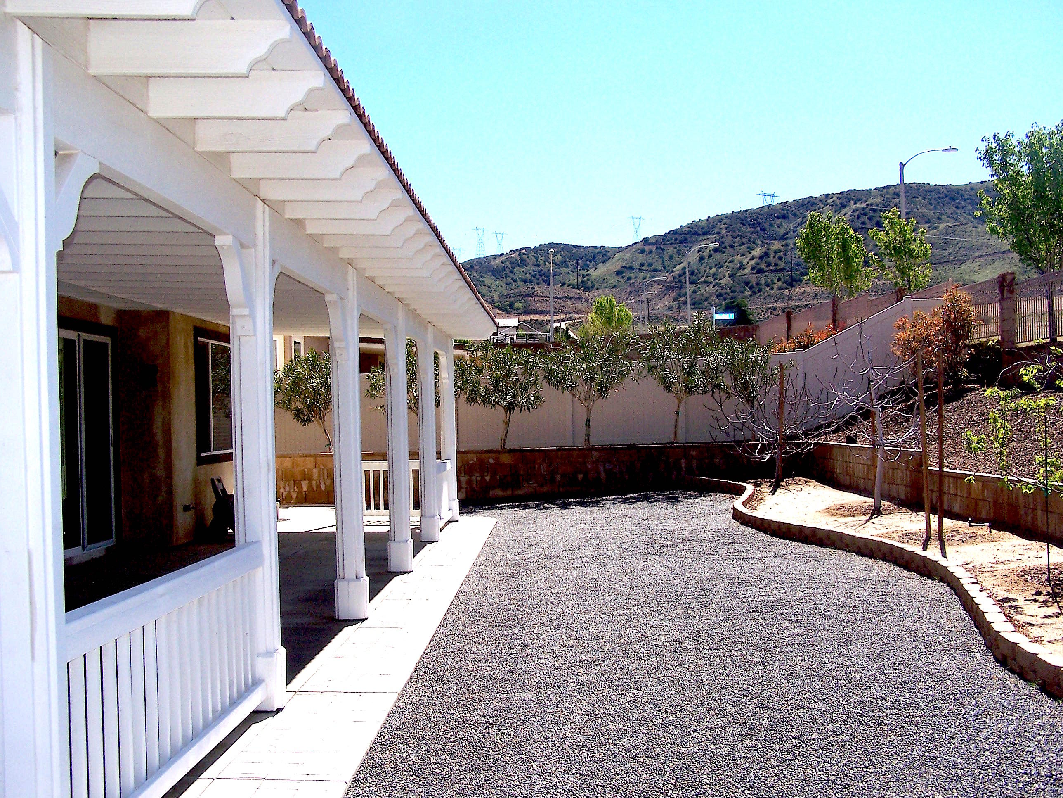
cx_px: 532
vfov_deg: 37.7
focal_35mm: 38
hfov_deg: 49.0
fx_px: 1167
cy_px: 399
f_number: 4
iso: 80
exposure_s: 1/800
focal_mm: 6.3
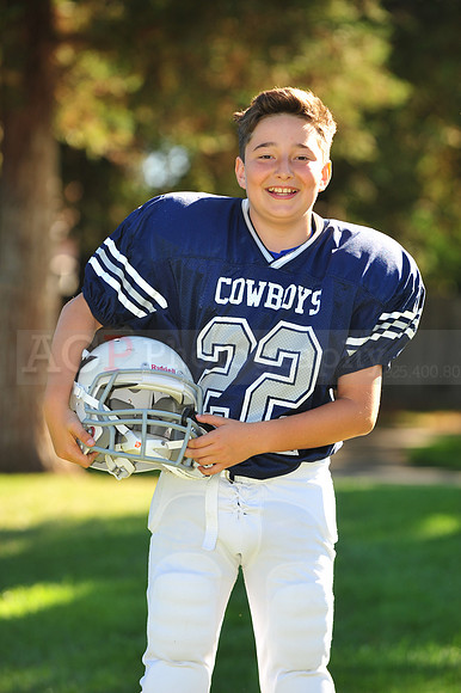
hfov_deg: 7.6
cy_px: 346
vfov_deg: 11.4
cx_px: 230
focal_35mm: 180
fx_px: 3461
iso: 200
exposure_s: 1/320
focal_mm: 180
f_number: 4.5
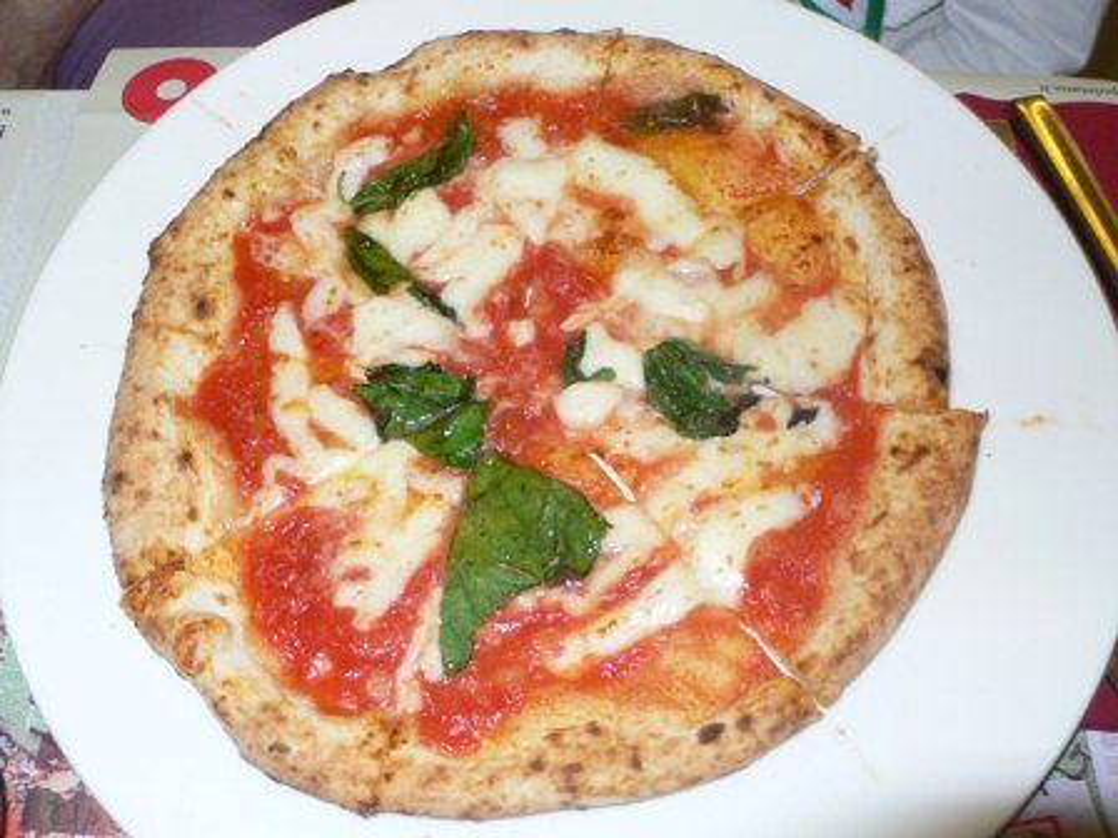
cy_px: 419
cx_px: 559
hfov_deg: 54.0
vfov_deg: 41.8
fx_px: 1098
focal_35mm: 34
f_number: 2.8
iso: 100
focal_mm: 6.3
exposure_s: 1/30
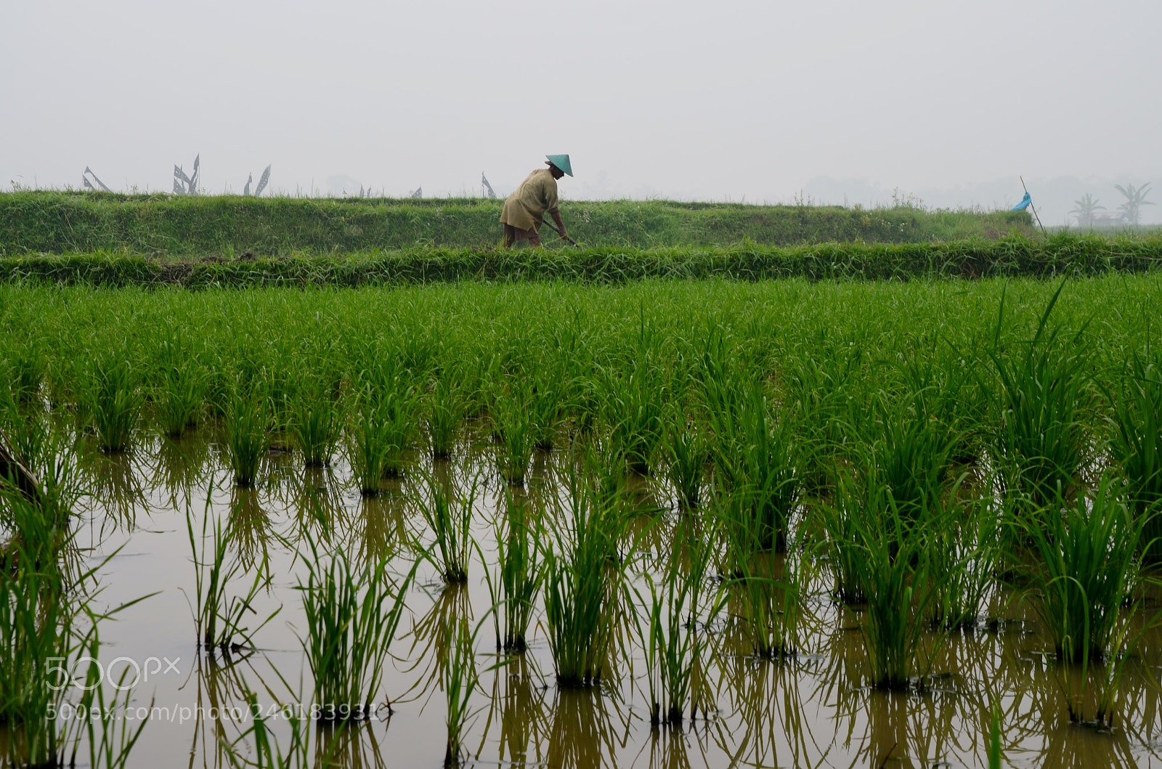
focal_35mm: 69
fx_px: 2222
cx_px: 581
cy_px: 384
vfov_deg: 19.6
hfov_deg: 29.3
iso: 100
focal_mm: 46
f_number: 11
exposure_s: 1/160
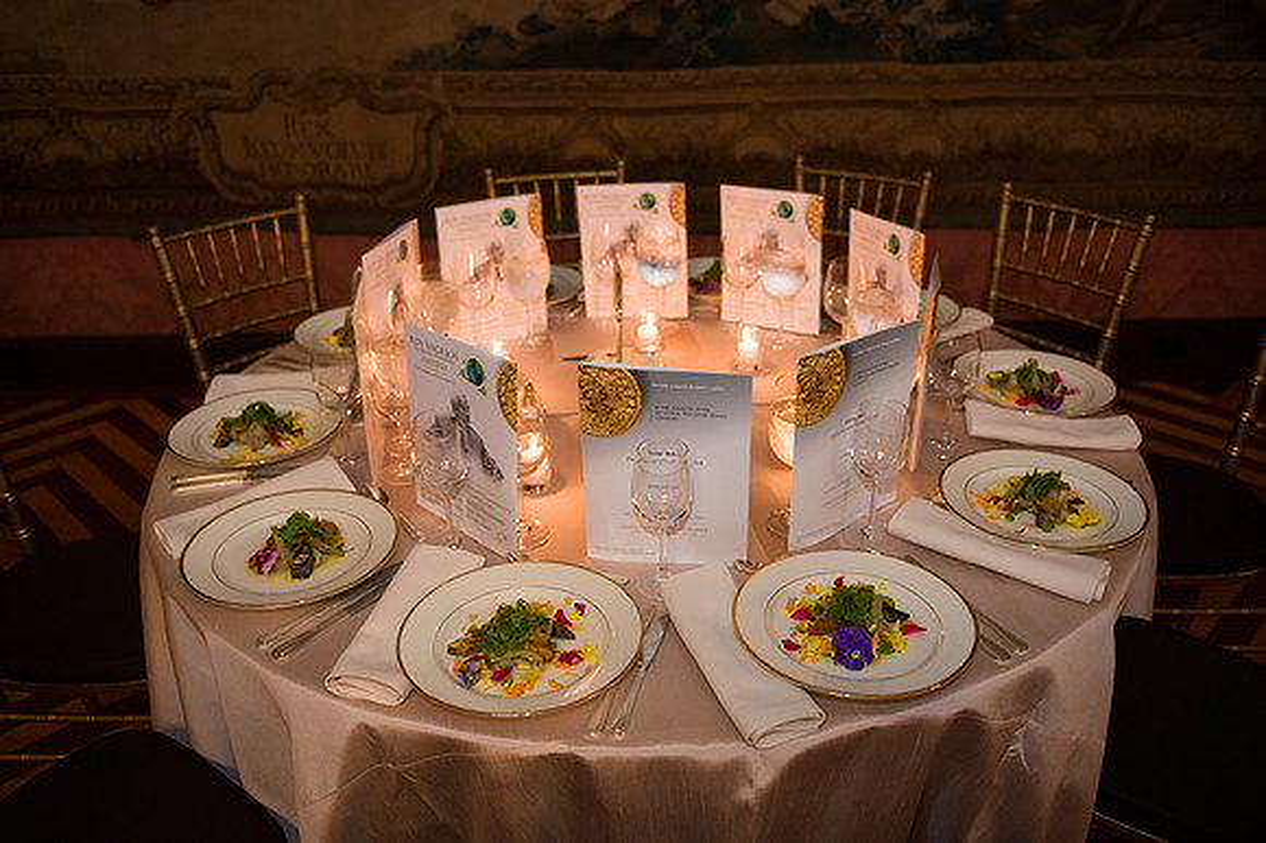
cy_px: 422
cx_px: 633
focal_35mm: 31
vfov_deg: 42.3
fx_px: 1090
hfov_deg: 60.3
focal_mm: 31
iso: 1600
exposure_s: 1/200
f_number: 3.2
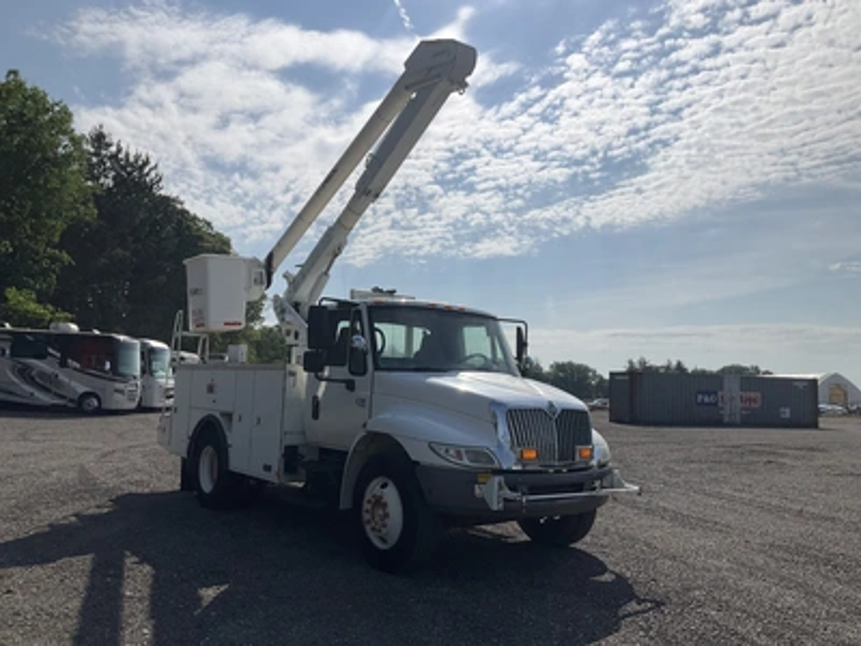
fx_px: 721
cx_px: 430
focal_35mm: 29
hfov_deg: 61.7
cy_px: 323
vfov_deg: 48.2
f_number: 1.8
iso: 25
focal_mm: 3
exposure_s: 1/8621
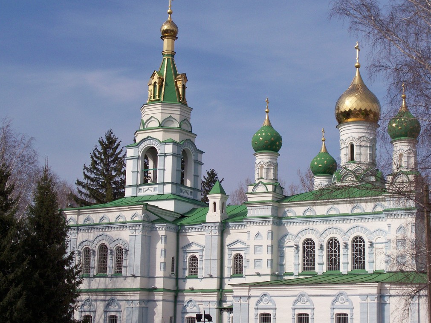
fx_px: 946
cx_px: 242
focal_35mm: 76
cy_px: 174
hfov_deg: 25.6
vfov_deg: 19.4
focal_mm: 12.89
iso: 80
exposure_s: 1/1000
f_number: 5.4
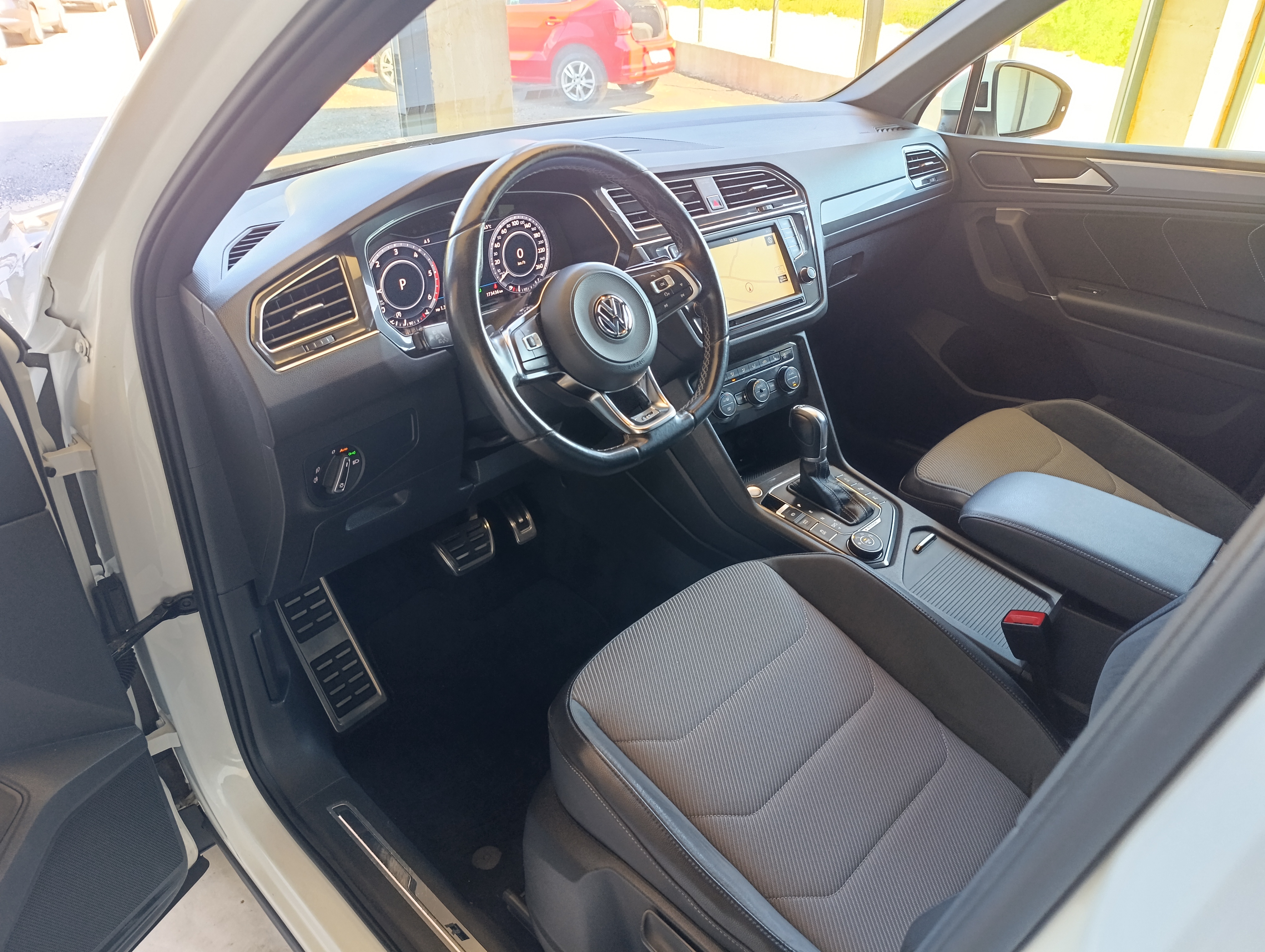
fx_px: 842
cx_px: 632
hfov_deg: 73.8
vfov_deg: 59.0
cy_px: 476
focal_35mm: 23
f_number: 1.7
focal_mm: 6.11
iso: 640
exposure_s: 1/50
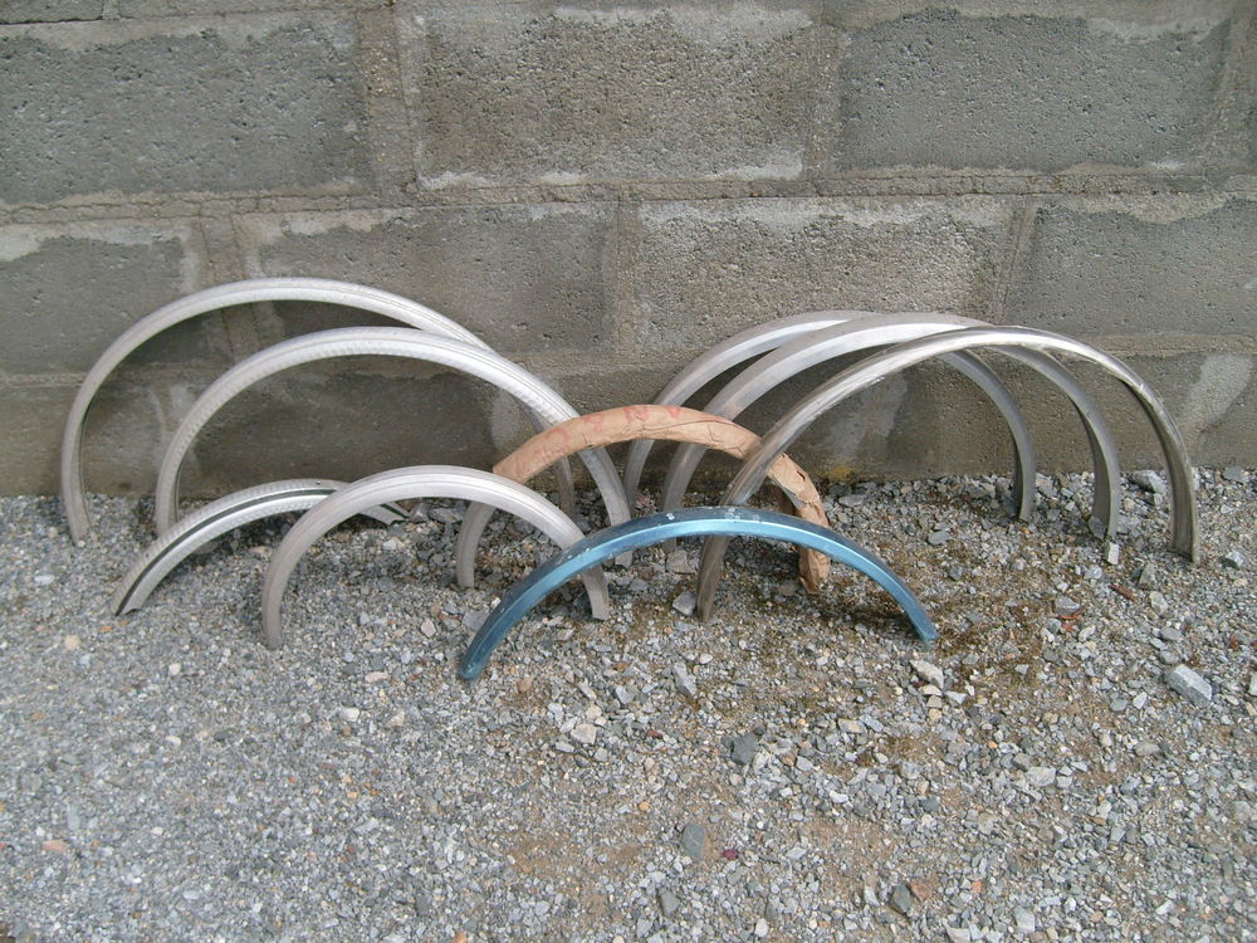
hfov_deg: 52.6
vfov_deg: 40.7
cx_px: 628
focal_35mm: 35
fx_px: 1271
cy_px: 472
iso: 80
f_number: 7.1
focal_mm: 5.8
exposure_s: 1/180
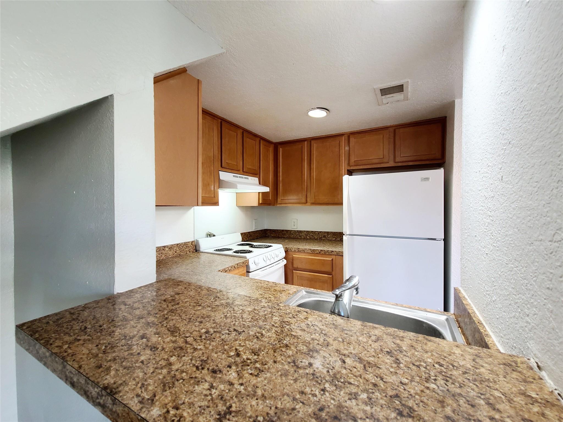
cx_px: 282
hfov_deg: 106.2
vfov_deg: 89.9
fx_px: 211
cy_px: 211
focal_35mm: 13
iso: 200
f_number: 2.2
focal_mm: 2.2
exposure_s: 1/60.2
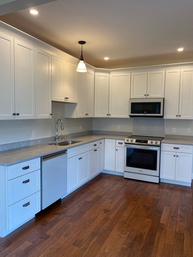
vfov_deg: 67.3
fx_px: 193
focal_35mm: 26
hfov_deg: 53.0
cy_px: 128
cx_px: 96
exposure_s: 1/60
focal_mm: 4.25
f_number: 1.8
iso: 64
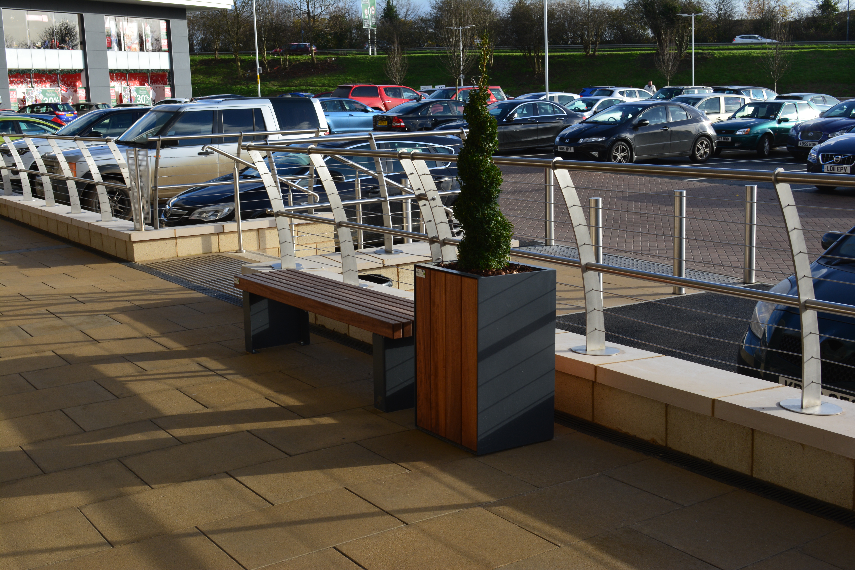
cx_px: 428
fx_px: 1033
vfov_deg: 30.8
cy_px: 285
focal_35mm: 44
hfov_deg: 45.0
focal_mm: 29
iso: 200
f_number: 11
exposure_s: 1/100
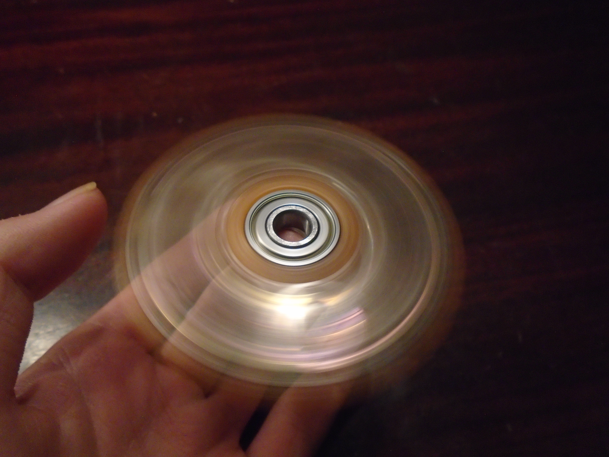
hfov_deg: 67.3
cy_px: 228
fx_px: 457
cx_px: 304
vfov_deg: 53.1
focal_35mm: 26
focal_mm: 4.6
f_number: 3.2
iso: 640
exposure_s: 1/40
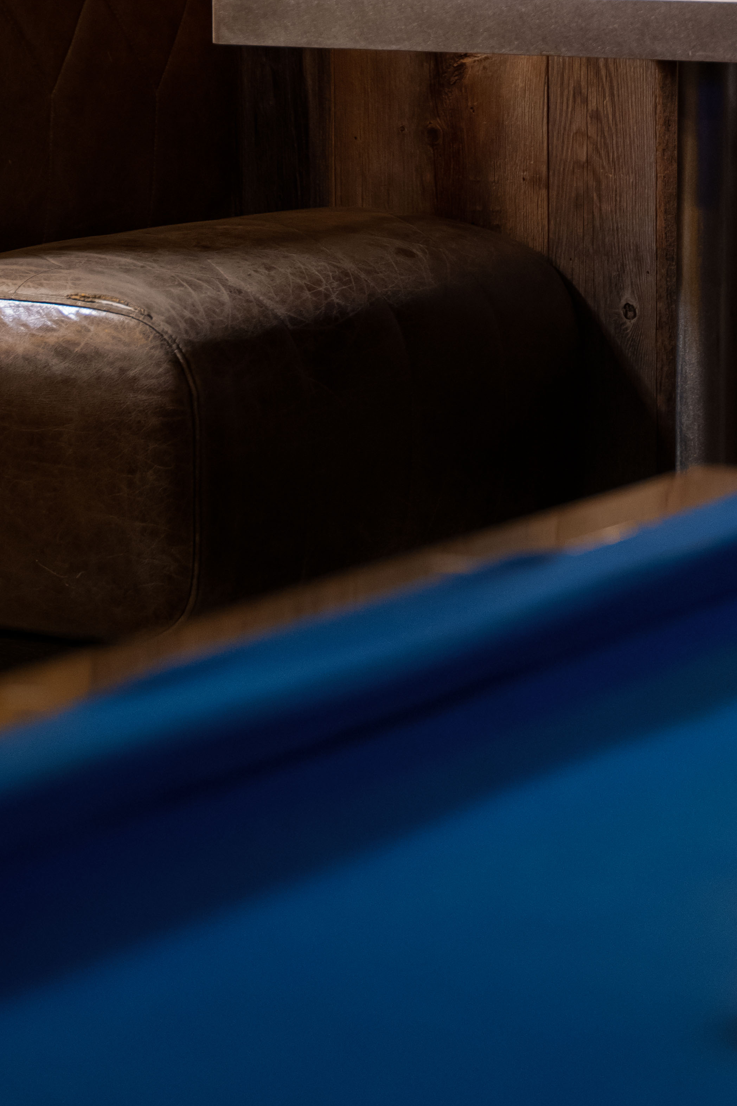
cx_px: 667
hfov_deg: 9.9
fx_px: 4242
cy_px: 15
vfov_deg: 14.6
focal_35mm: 138
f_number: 2.8
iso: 800
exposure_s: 1/10
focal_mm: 45.7
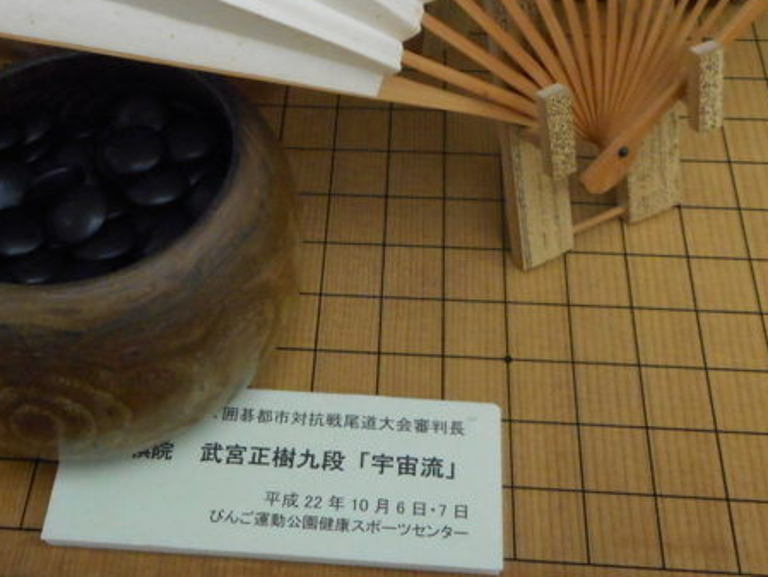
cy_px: 29
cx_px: 286
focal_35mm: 57
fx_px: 1265
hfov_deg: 33.6
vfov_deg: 24.7
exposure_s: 1/30
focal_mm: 4.5
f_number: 3.7
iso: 400
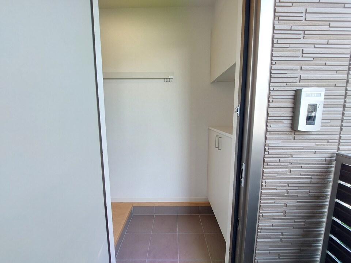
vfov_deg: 89.9
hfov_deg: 106.2
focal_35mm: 13
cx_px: 176
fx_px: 132
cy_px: 132
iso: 64
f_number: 2.2
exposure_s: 1/50
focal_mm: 1.74
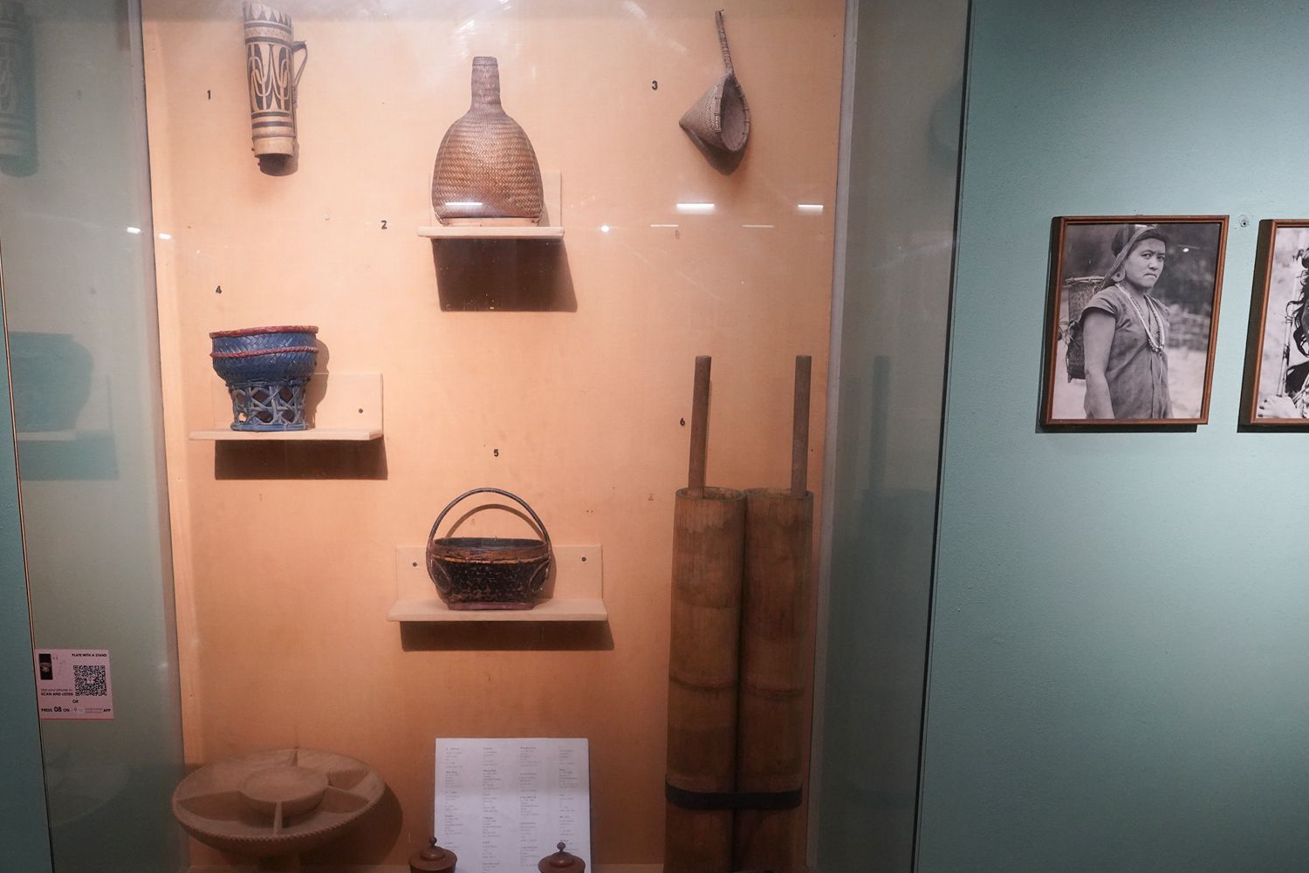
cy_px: 518
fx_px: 1164
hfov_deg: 58.3
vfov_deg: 41.0
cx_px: 538
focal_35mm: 32
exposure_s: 1/80
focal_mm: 24
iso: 3200
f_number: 6.3
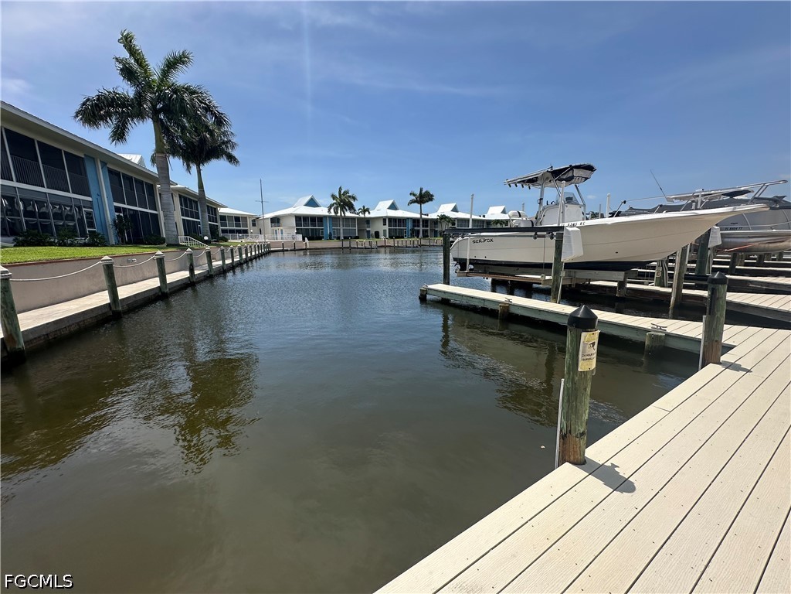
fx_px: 320
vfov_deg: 85.7
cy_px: 297
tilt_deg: -10.2
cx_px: 396
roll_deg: -0.1
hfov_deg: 102.1
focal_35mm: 14
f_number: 2.2
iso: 50
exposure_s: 1/2132
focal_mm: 2.22
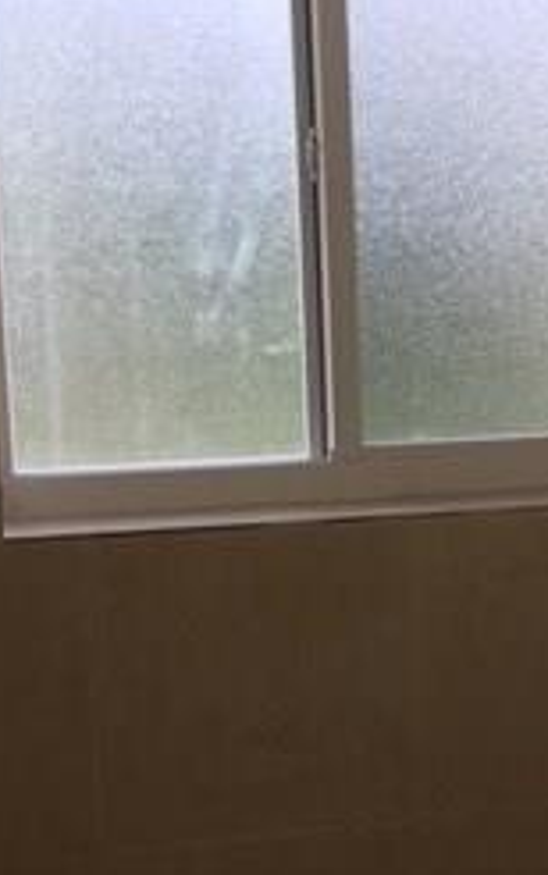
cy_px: 498
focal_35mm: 80
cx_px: 687
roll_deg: -1.1
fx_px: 1909
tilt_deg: -7.7
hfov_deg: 15.6
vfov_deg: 25.8
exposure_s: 1/120
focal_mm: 4.15
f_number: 2.2
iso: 32
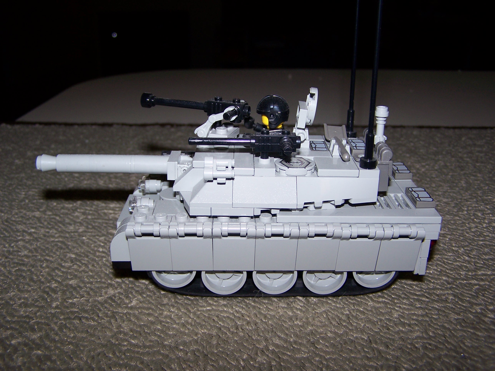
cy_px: 186
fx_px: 543
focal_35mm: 38
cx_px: 248
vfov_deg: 37.7
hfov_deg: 49.0
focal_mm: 6.3
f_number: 2.8
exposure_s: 1/60
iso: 80
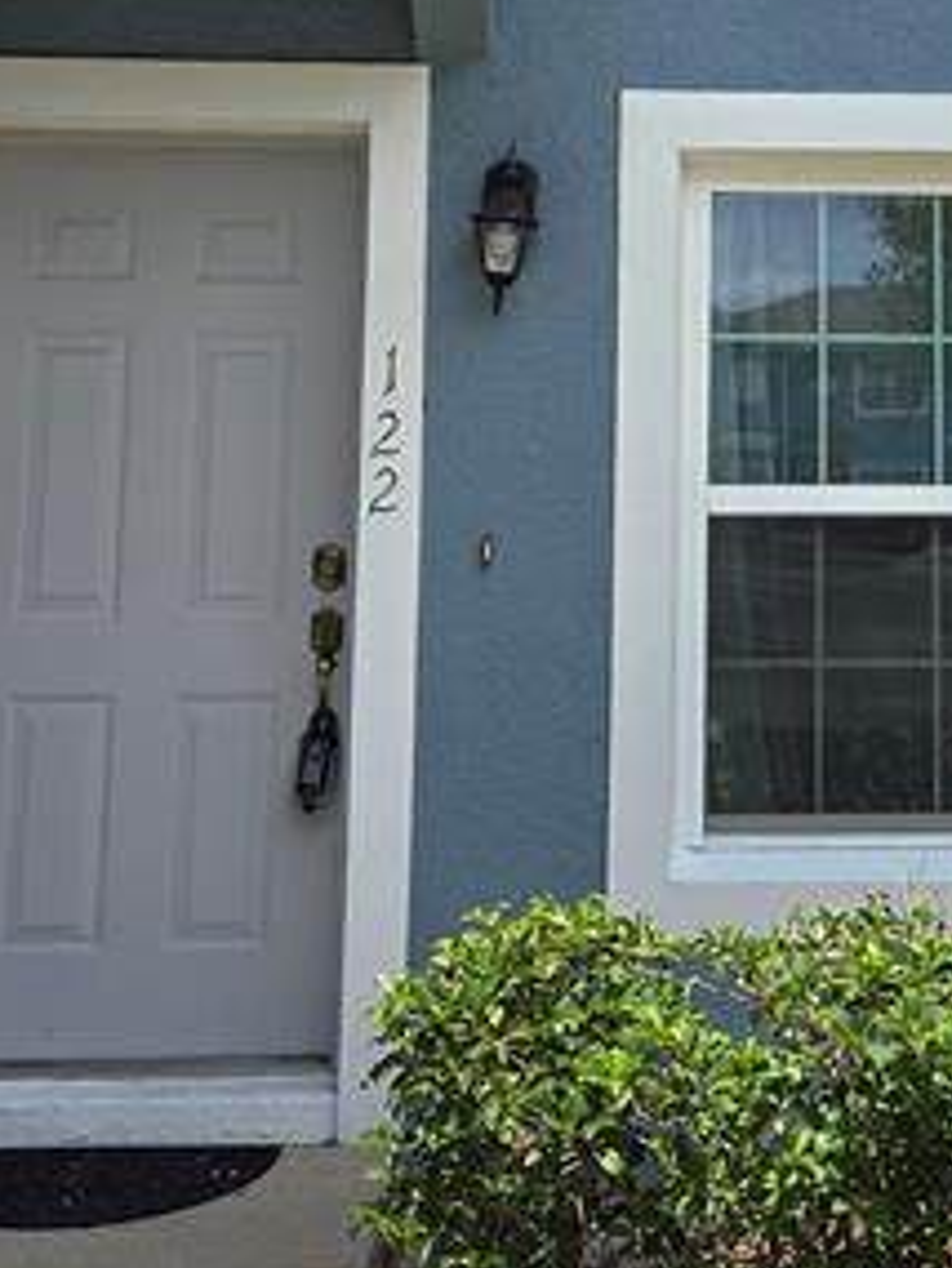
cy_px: 209
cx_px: 801
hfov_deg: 23.2
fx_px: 2272
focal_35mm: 62
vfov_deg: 30.2
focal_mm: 5.4
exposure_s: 1/3667
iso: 80
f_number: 1.8
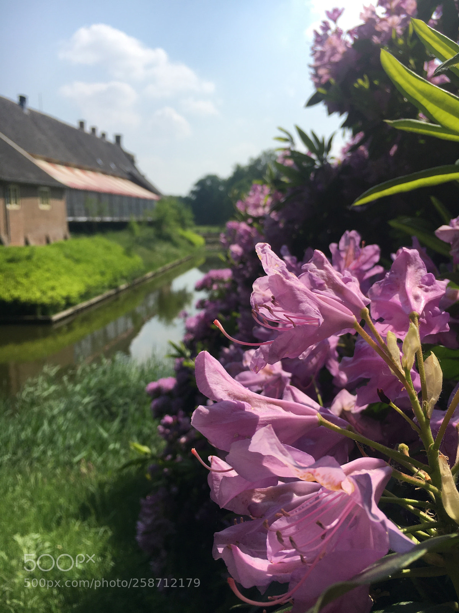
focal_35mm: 29
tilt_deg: -9.6
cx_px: 230
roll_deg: +0.5
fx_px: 513
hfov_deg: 48.2
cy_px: 306
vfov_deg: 61.7
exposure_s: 1/1709
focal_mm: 4.15
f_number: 2.2
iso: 25
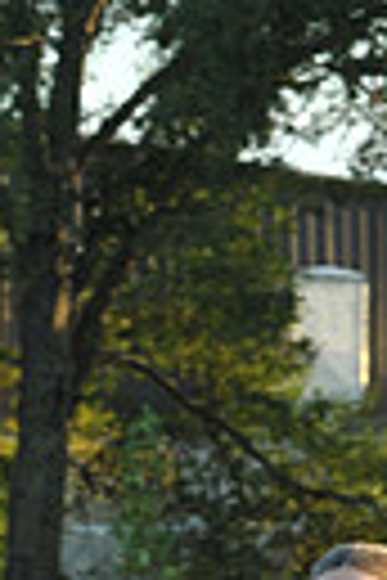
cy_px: 1263
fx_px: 6240
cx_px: -346
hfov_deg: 3.5
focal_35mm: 387
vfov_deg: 5.2
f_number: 10
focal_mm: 86
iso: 400
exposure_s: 1/125
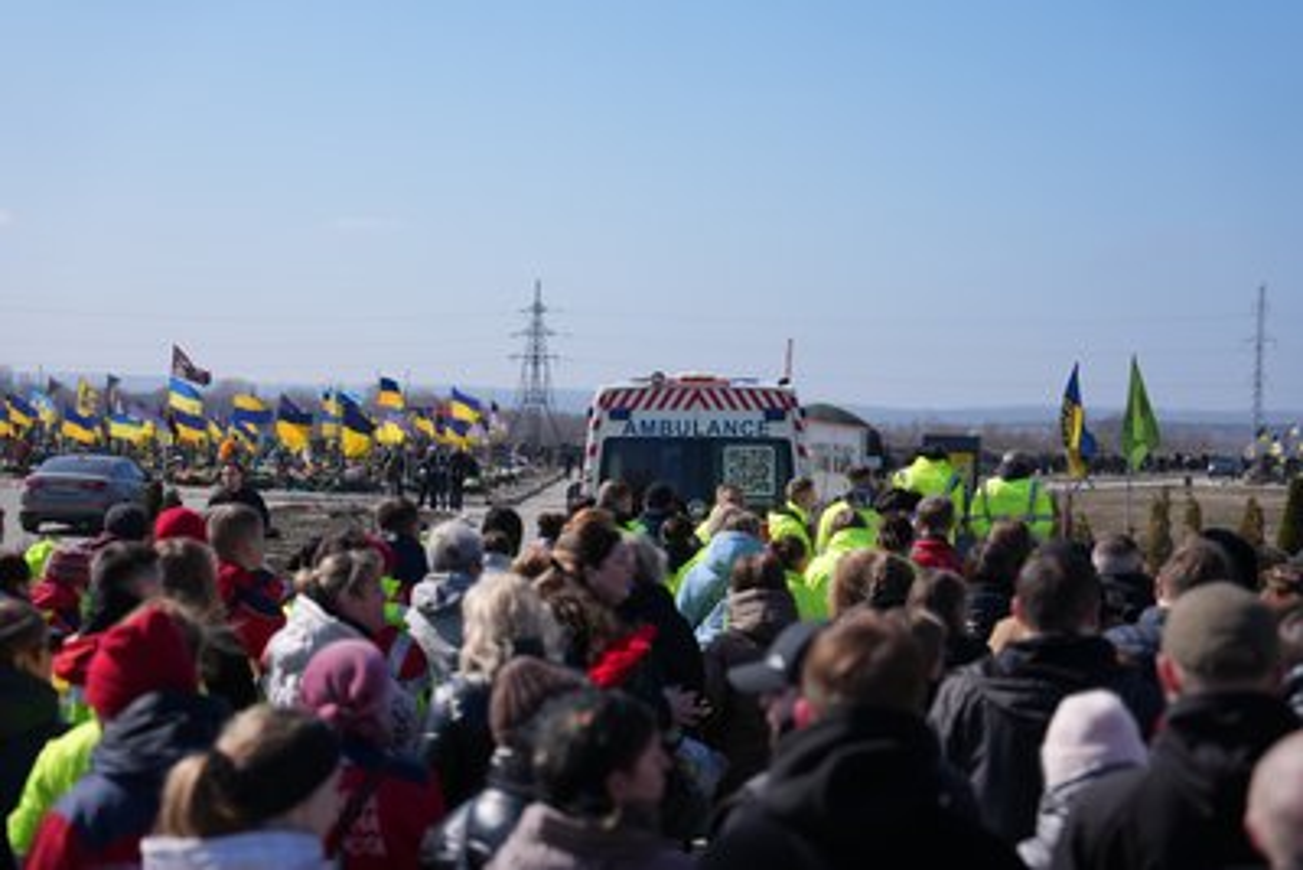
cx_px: 652
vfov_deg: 22.3
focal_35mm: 61
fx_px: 2209
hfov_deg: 32.9
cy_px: 435
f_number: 2.8
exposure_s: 1/2500
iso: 100
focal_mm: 61
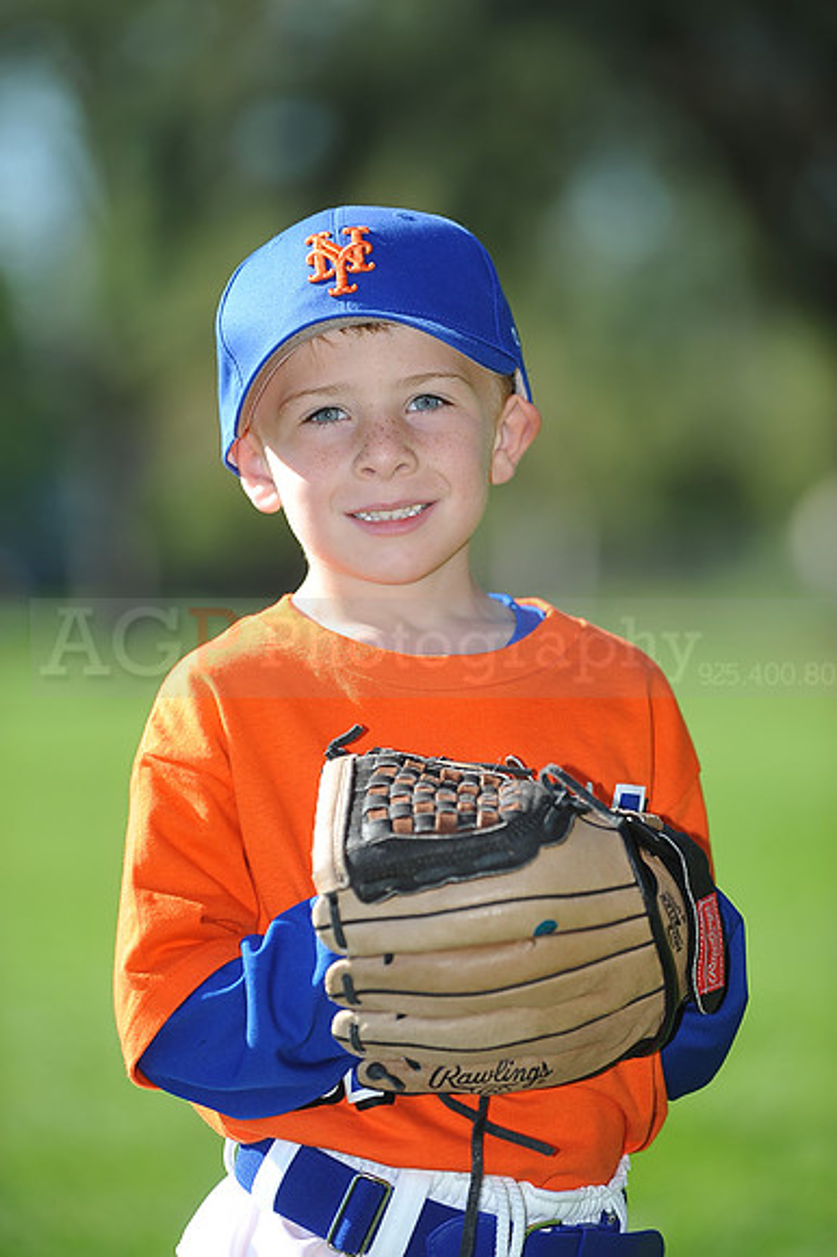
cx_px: 418
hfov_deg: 6.9
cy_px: 628
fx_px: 6983
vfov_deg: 10.3
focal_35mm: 200
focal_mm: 200
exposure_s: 1/800
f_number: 4
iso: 200
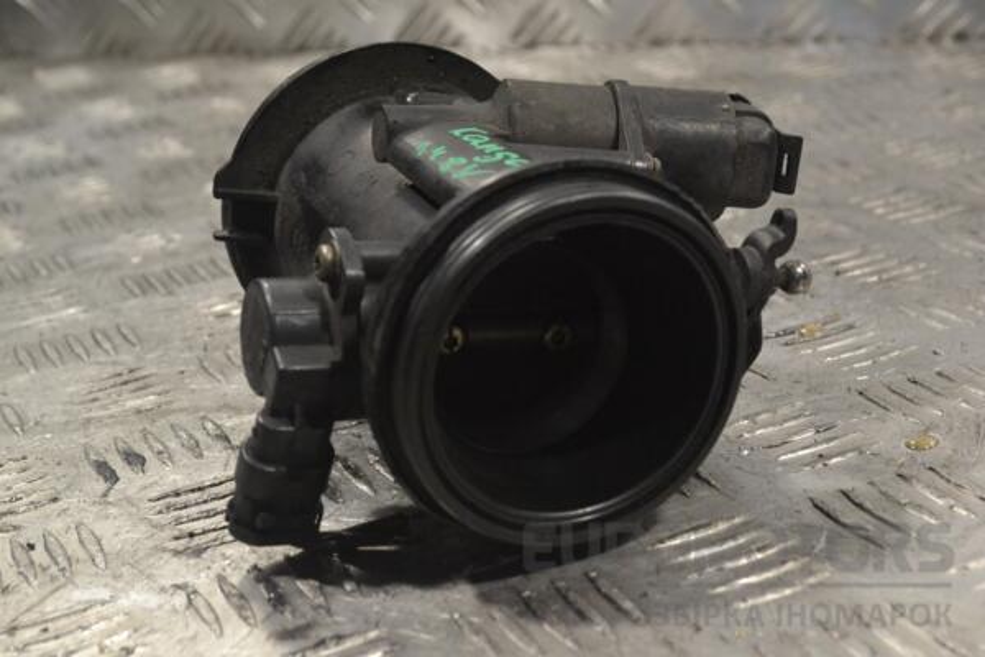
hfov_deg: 30.5
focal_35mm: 66
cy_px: 328
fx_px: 1806
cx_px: 492
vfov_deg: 20.6
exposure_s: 1/320
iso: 3200
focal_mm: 44
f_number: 9
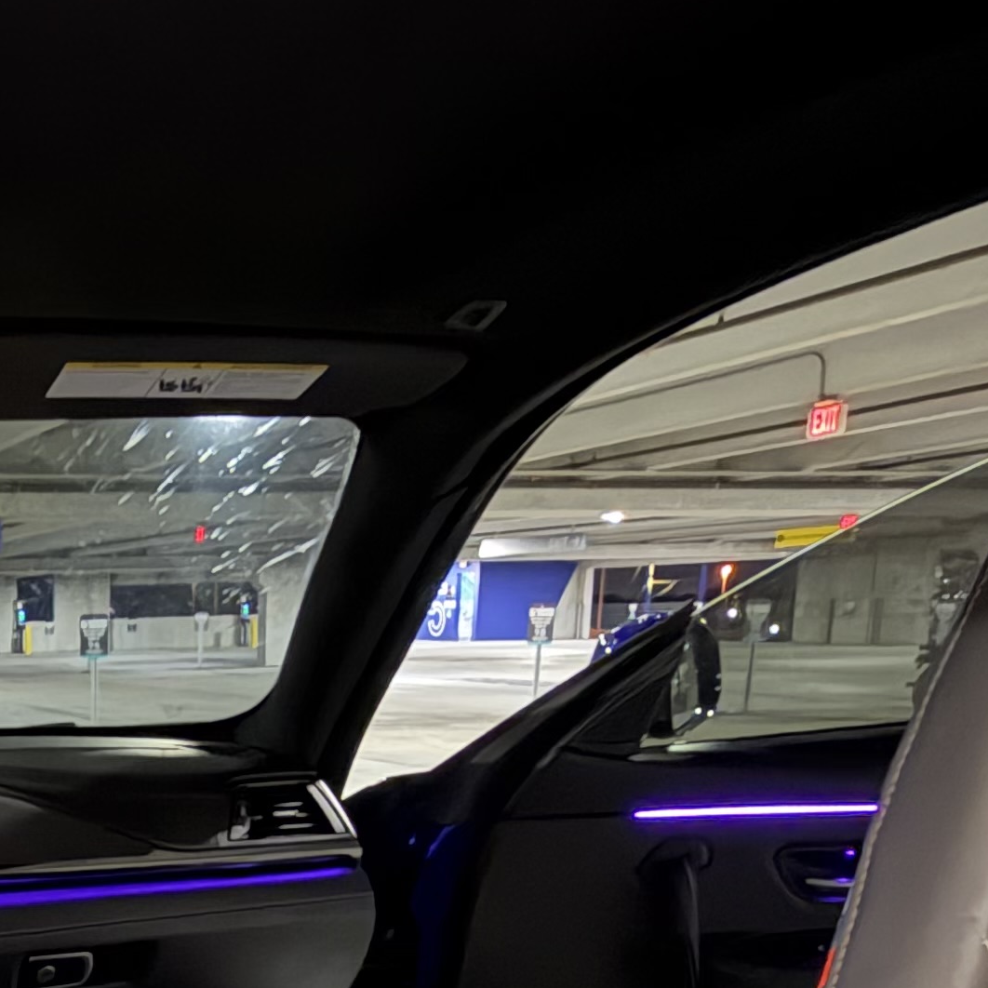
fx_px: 1518
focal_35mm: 47
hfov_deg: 32.0
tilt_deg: -13.1
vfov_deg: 33.0
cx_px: -90
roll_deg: +1.8
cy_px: 993
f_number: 2.2
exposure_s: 1/7
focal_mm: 2.22
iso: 1250
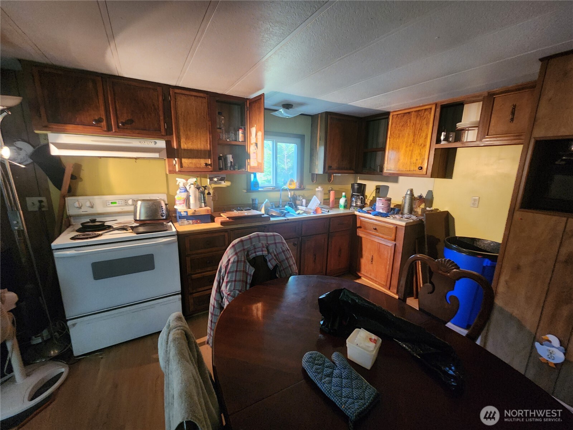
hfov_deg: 106.2
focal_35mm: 13
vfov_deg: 89.9
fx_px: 215
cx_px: 286
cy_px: 215
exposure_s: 1/24
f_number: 2.2
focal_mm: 2.2
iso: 640
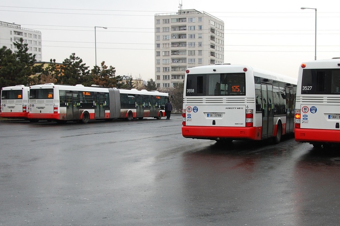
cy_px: 114
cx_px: 193
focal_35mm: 49
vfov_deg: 27.6
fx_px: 459
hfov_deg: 40.6
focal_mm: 25
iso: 400
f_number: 9
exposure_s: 1/125
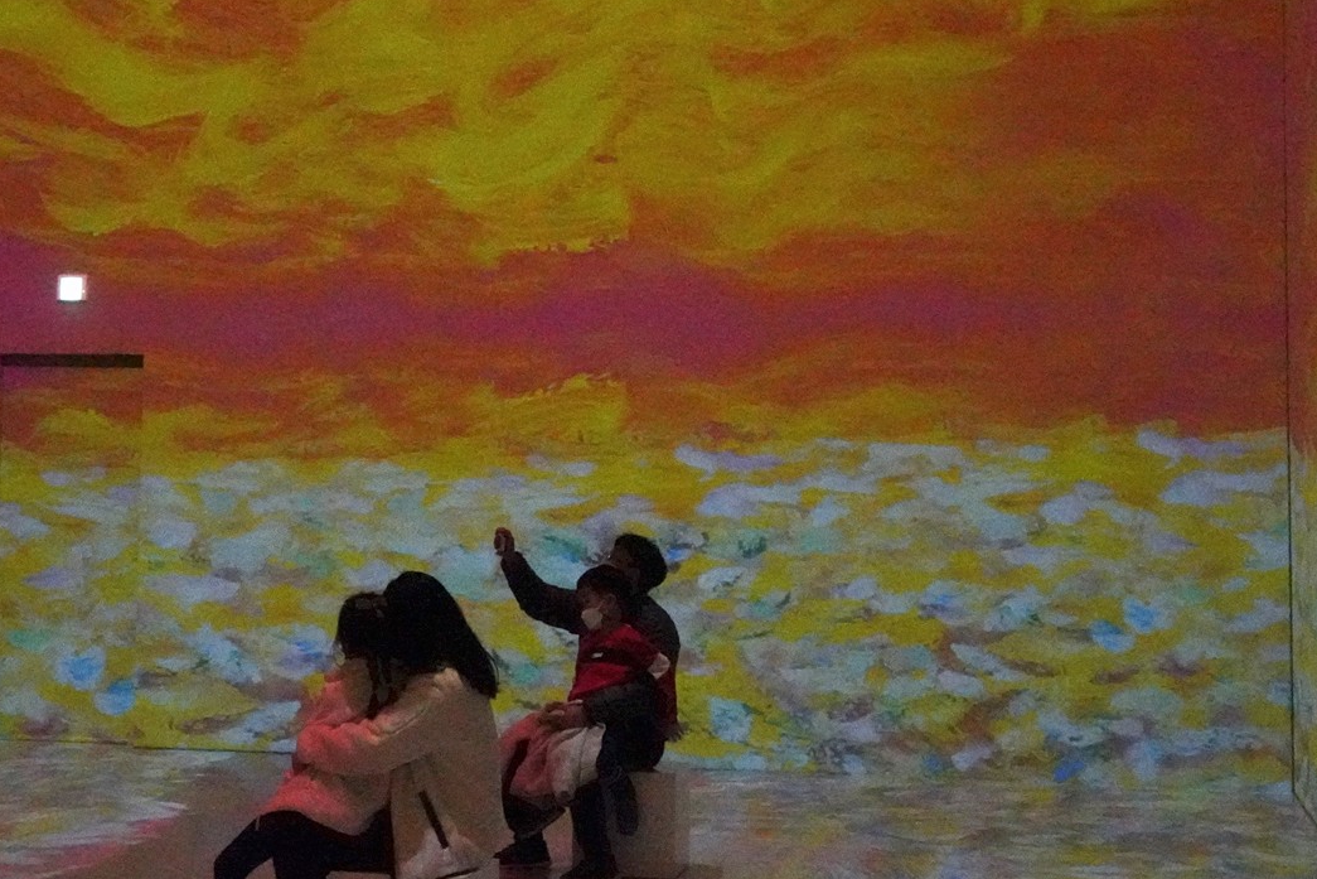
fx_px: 2451
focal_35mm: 67
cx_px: 529
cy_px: 230
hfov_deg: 30.0
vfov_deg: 20.2
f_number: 10
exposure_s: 1/100
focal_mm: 35
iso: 32000
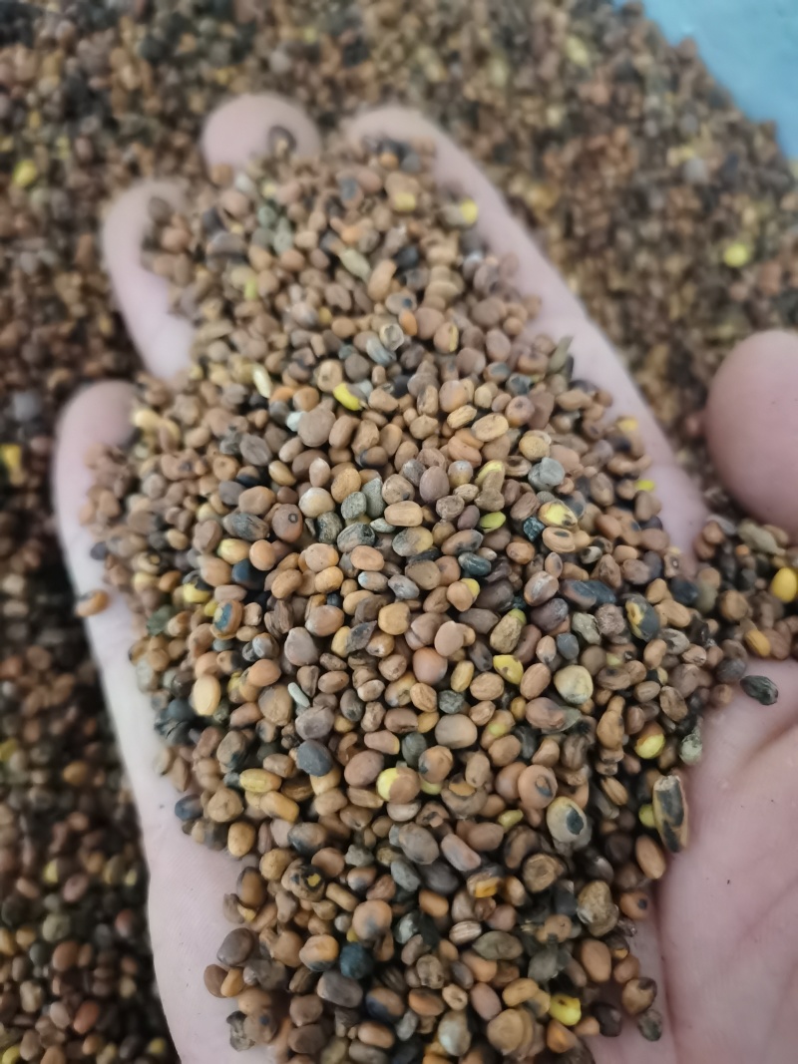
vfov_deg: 65.3
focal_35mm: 27
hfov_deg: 51.3
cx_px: 399
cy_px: 532
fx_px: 830
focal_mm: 5.58
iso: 2500
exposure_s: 1/18
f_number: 1.8
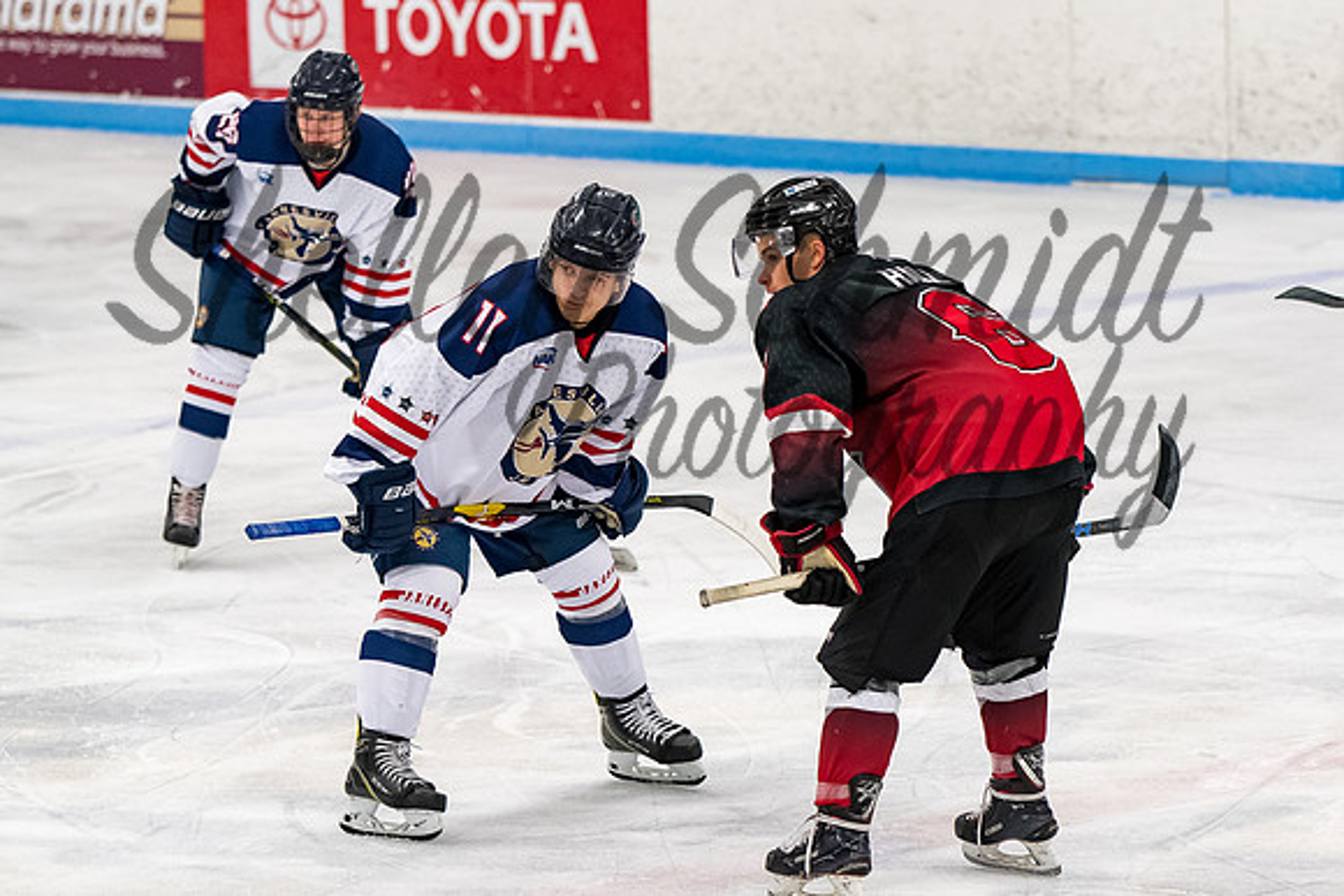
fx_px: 8064
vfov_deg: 6.4
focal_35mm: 216
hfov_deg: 9.5
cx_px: 744
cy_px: 427
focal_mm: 122
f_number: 3.2
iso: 2500
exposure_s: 1/800
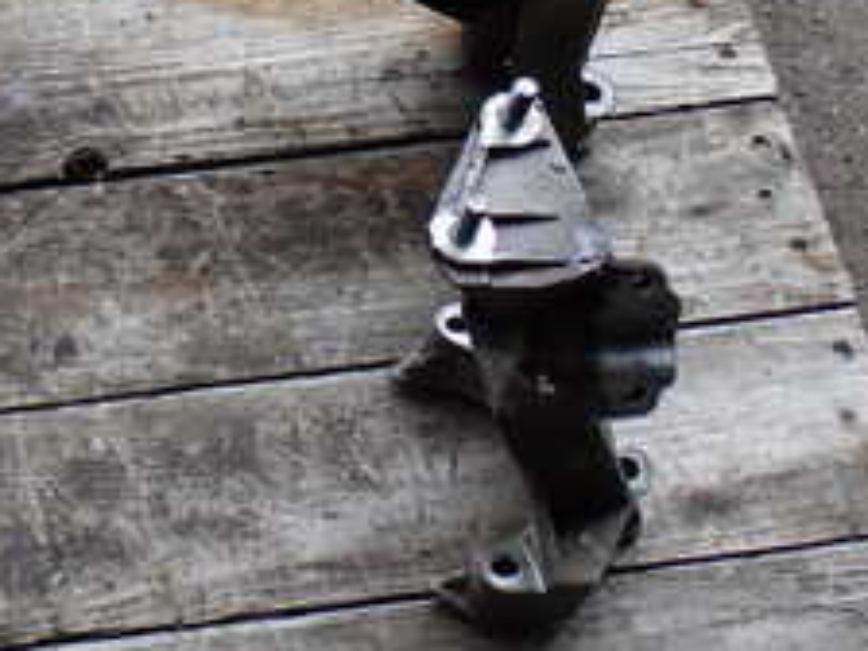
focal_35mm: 110
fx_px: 2758
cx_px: -236
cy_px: 70
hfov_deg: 16.9
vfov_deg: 13.3
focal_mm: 7.31
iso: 100
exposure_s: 1/125
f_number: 4
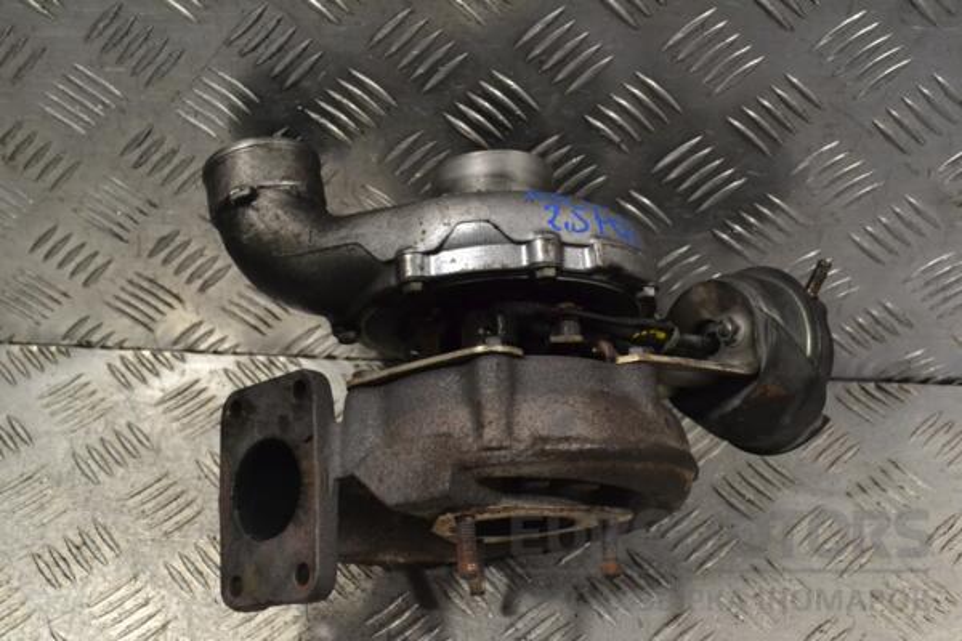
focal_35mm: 48
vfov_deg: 28.1
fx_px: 1283
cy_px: 320
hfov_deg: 41.1
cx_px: 481
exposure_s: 1/320
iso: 3200
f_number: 9
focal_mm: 32
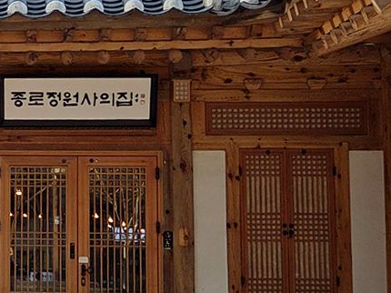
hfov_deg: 17.7
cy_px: 121
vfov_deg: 13.8
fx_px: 1208
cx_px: -52
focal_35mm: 107
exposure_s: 1/120
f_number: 1.8
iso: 32
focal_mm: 5.4
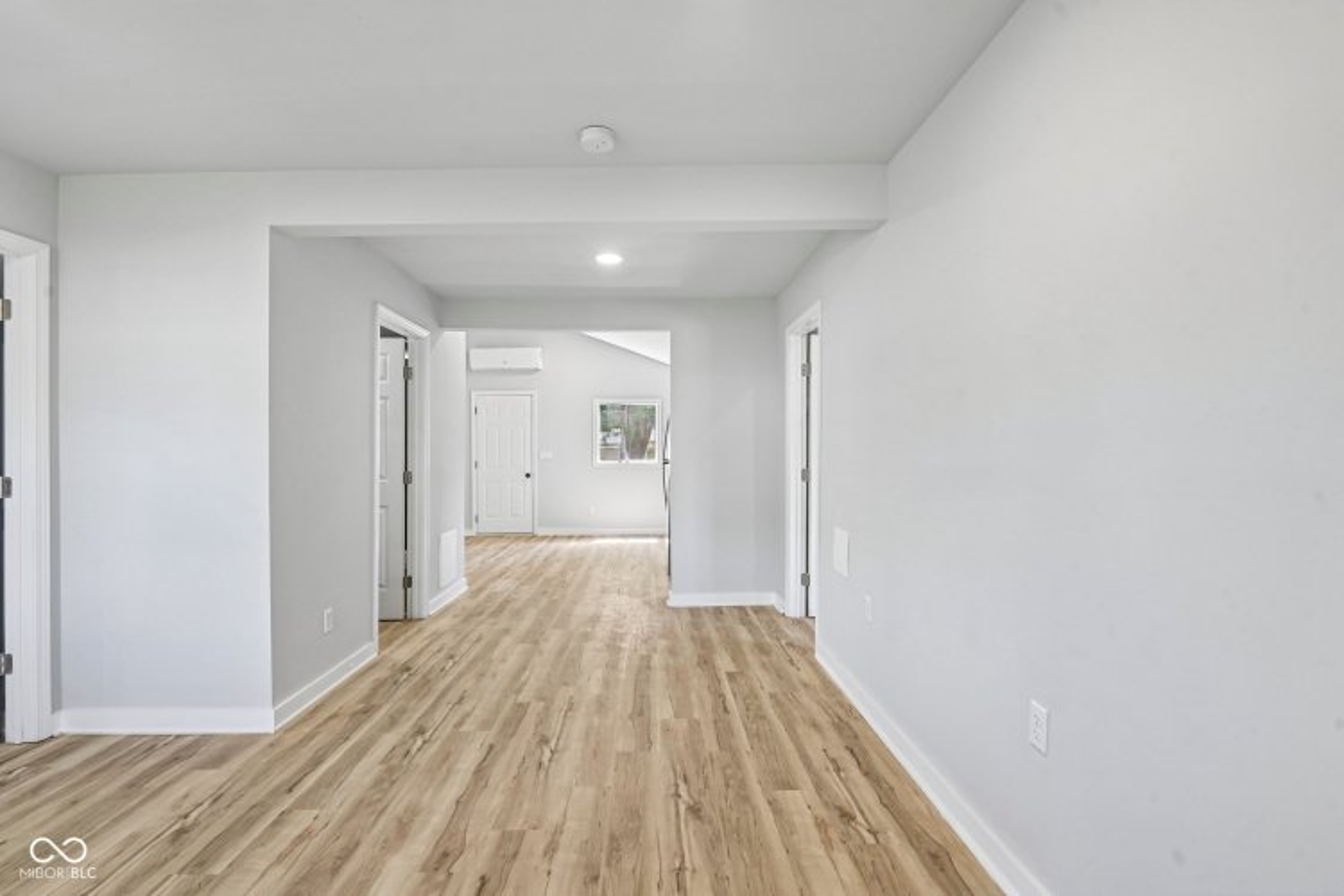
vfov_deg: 73.7
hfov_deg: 96.7
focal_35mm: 16
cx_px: 672
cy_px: 448
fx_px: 597
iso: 280
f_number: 8
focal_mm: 16
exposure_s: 1/15
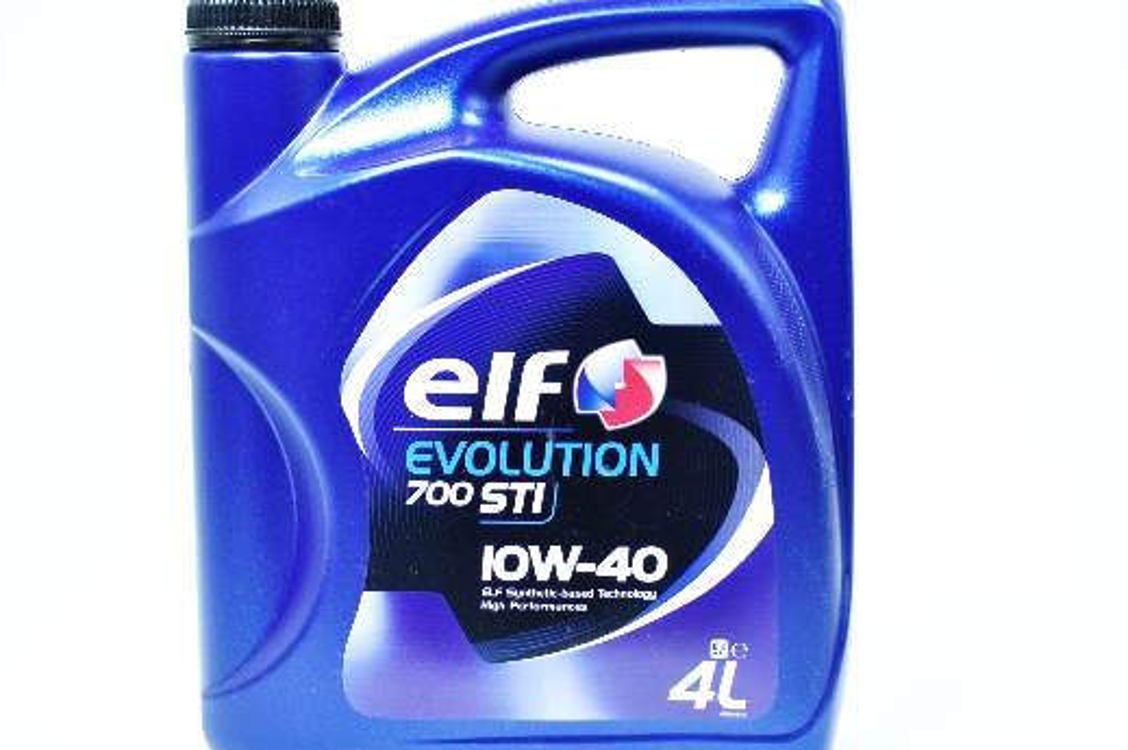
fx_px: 2316
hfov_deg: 27.4
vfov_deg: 18.4
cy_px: 392
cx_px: 615
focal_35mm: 74
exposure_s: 1/60
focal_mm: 40
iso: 200
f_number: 5.6
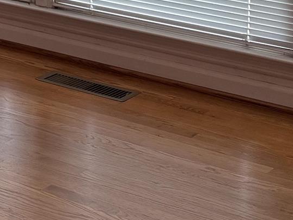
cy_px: -219
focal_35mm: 137
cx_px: -297
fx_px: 1160
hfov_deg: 12.6
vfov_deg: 10.0
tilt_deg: -5.2
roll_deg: +0.9
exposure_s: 1/121
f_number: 1.78
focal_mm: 6.76
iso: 80
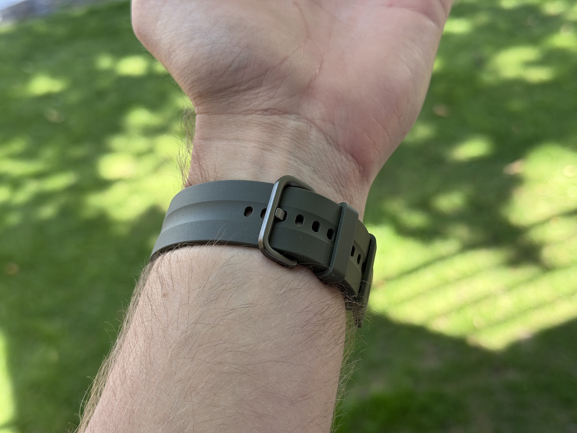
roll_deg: +8.8
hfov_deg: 39.7
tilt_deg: -36.1
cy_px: 216
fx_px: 800
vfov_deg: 30.3
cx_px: 288
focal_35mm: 48
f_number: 1.78
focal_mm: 6.76
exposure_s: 1/334
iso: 64
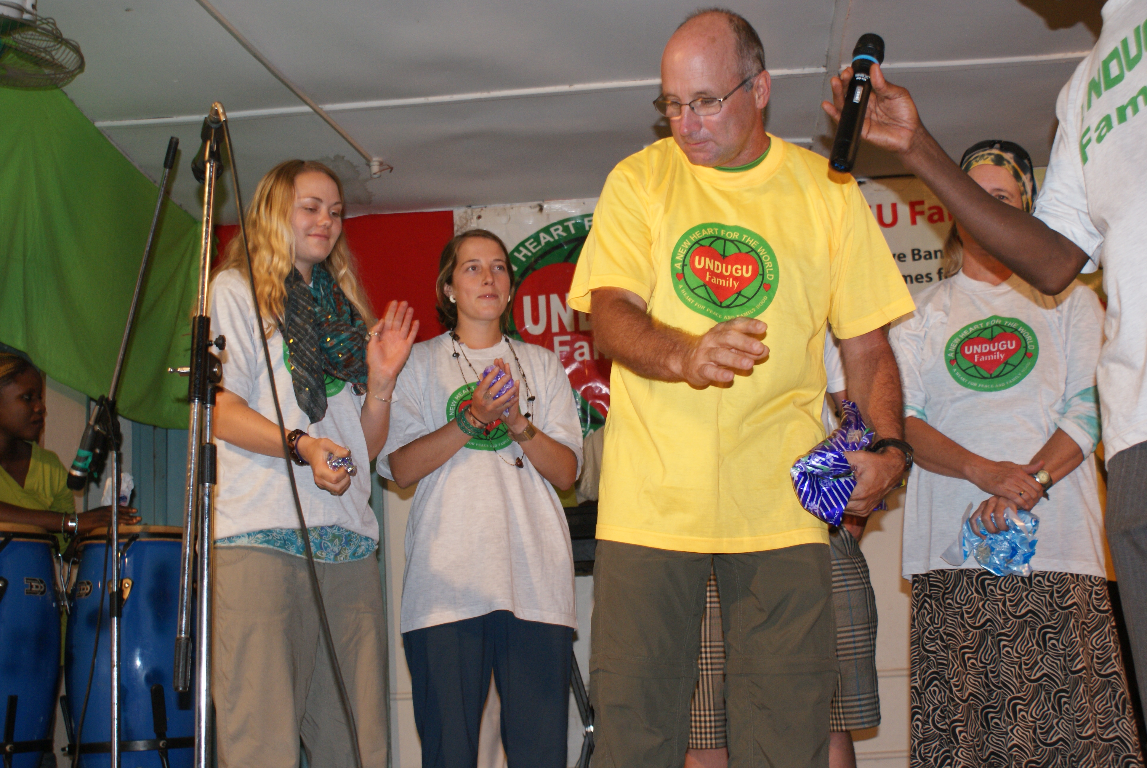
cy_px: 384
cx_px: 574
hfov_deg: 43.6
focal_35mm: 45
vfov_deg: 29.9
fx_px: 1435
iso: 400
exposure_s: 1/60
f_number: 5
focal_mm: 30
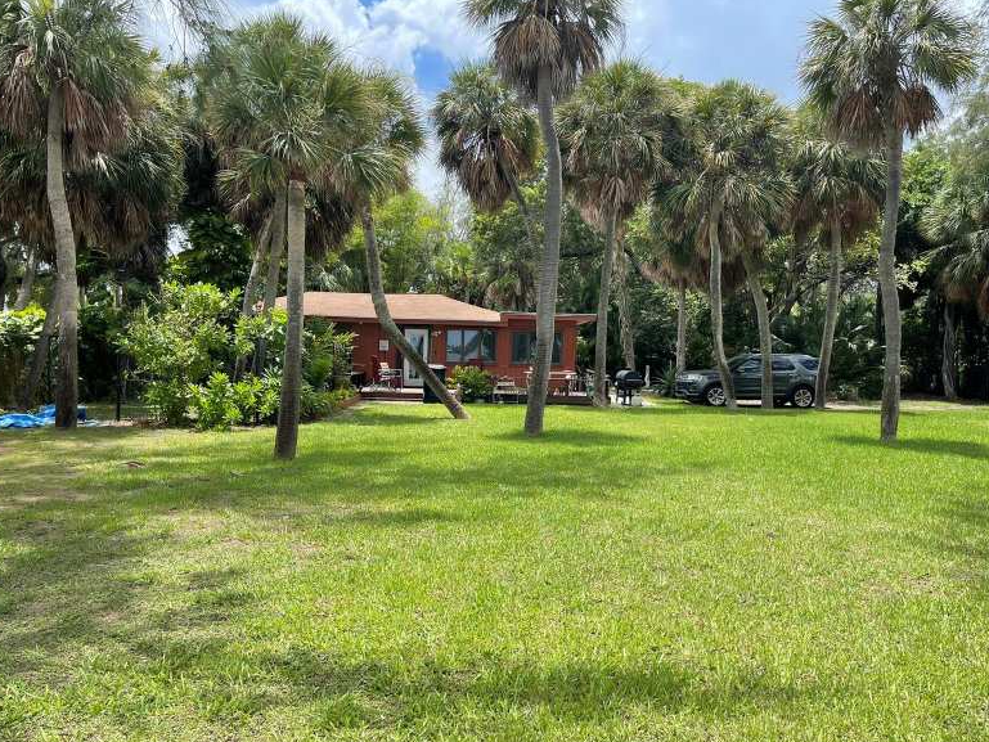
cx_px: 477
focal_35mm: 26
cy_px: 381
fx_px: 743
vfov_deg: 53.1
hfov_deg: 67.3
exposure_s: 1/1456
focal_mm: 5.1
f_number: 1.6
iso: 32
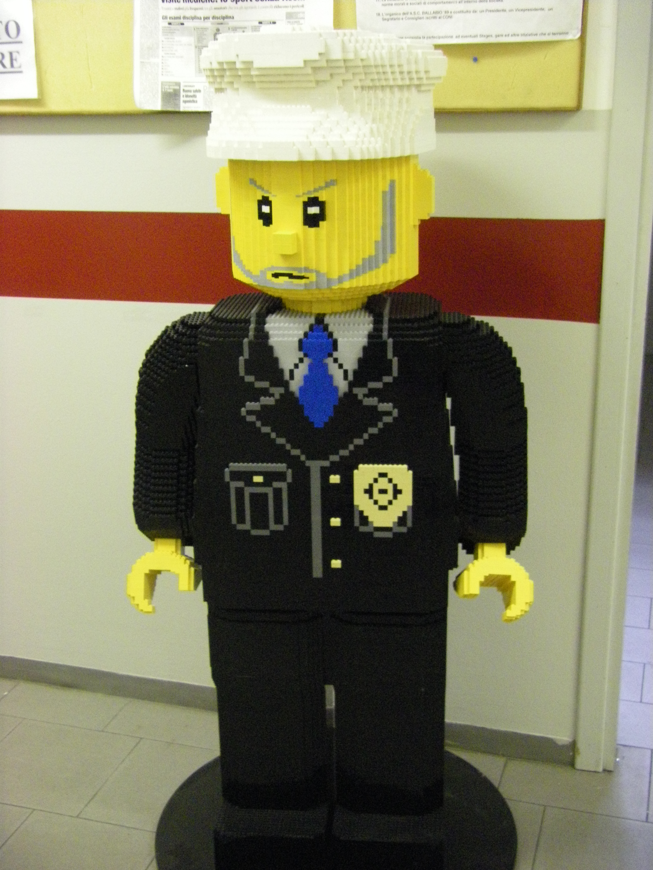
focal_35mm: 46
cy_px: 435
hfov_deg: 31.5
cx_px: 326
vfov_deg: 41.2
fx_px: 1157
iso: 800
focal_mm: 7.6
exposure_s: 1/20
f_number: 3.6
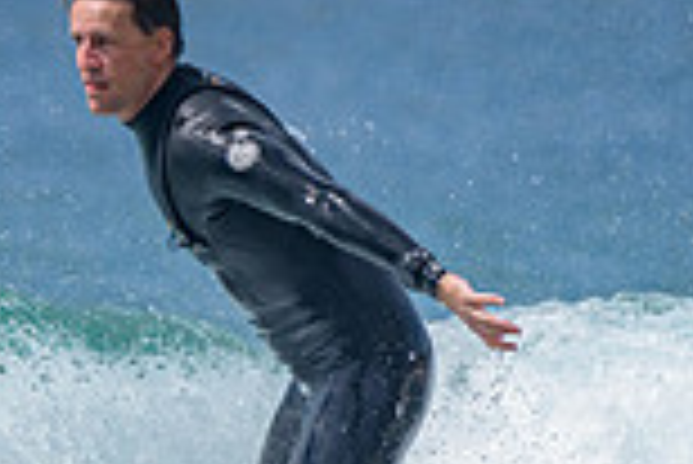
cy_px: 521
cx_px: 66
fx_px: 44508
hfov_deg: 0.9
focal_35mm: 2310
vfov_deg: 0.6
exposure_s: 1/2000
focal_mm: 500
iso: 280
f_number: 5.6
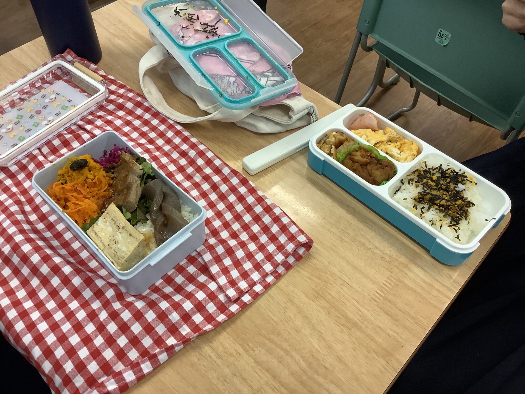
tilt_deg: -53.0
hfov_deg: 58.4
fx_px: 470
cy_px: 197
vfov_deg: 45.4
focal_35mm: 31
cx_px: 262
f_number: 2.4
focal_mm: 3.3
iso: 125
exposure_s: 1/50
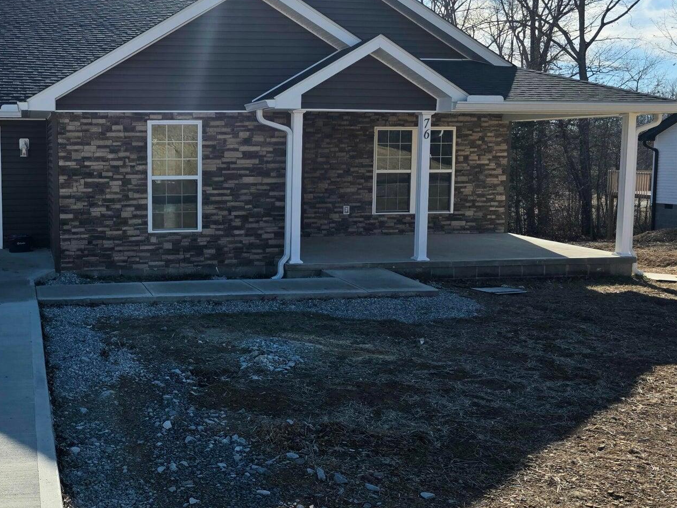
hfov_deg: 45.7
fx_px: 763
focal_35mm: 39
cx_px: 146
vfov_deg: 36.8
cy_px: 216
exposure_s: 1/10000
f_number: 1.7
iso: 80
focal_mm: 6.3
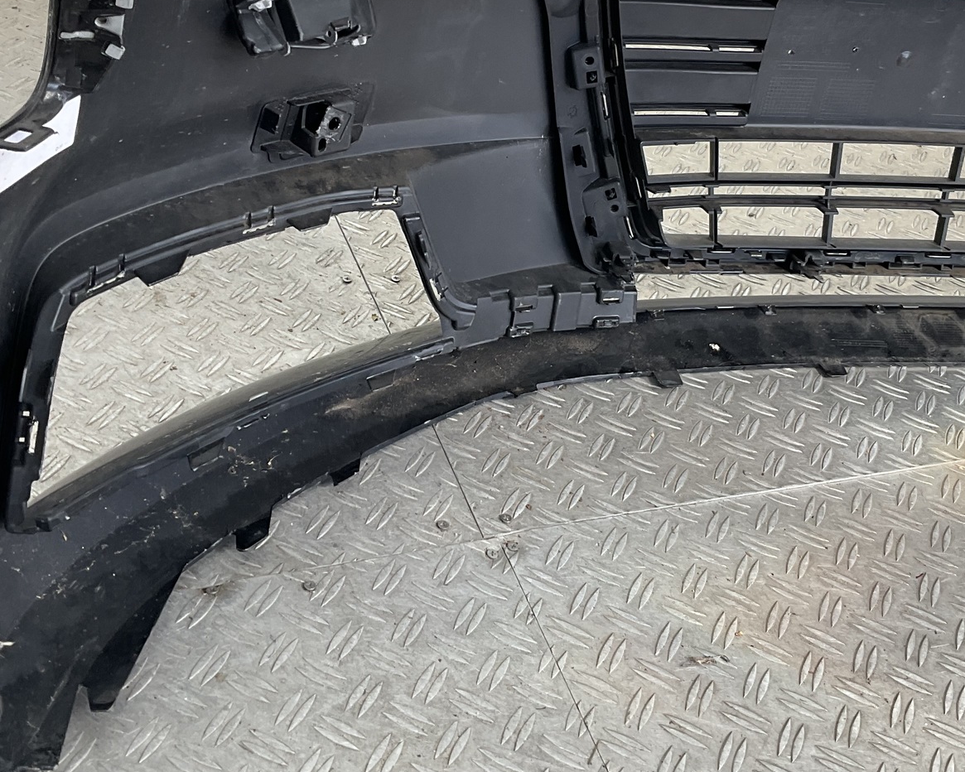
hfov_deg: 38.0
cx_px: 517
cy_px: 223
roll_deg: -12.8
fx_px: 1399
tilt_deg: -32.7
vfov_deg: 30.5
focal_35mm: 49
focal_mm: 3
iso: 20
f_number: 1.8
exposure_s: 1/100
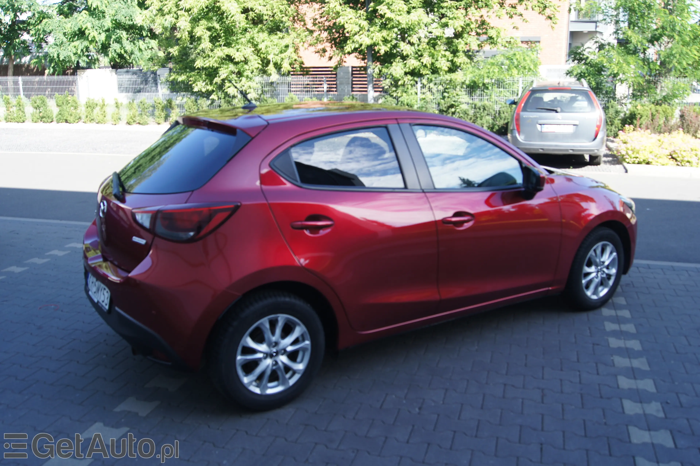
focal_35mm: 33
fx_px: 641
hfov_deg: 57.2
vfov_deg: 39.9
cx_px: 350
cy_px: 233
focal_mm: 22
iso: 100
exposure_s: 1/80
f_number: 5.6
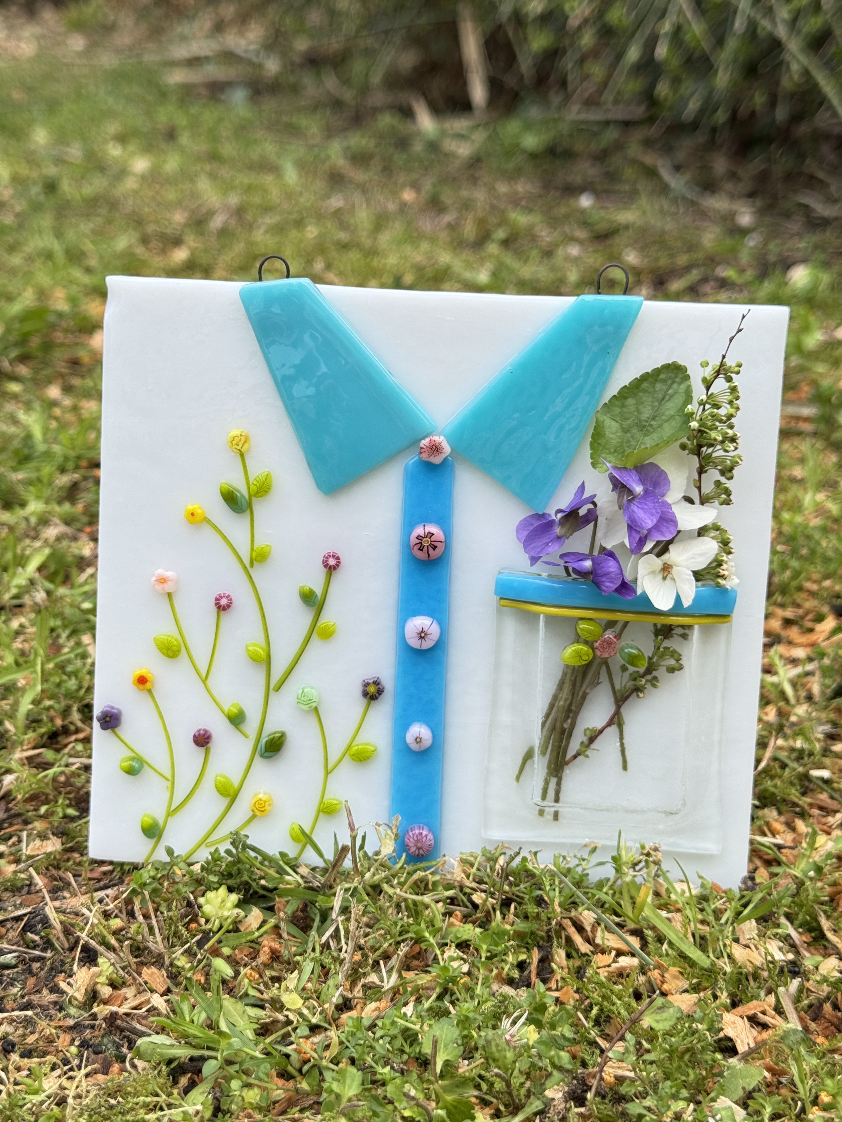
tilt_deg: -20.6
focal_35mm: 48
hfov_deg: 30.3
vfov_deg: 39.7
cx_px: 421
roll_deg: +1.6
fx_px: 1557
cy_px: 561
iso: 64
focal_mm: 6.76
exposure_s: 1/802
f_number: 1.78
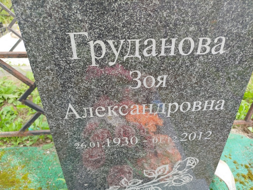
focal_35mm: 24
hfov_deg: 71.6
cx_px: 126
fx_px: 175
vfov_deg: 56.8
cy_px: 95
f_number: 1.7
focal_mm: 5.31
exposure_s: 1/235
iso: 50
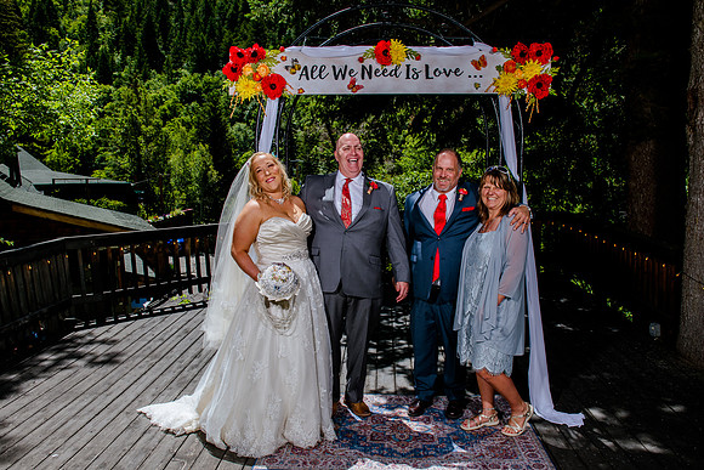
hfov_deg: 64.3
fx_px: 560
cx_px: 352
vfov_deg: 45.5
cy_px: 254
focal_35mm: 29
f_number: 8
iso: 160
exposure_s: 1/400
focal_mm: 26
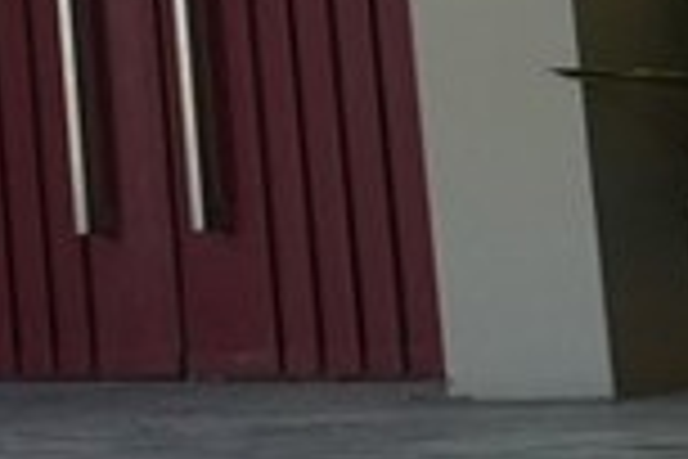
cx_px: -1273
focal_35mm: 241
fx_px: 4605
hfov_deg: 7.6
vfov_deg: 5.3
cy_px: -1015
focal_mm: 24
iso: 1000
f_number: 4
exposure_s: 1/160
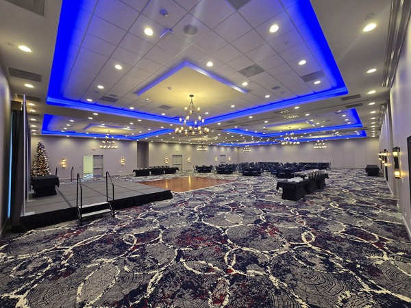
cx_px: 206
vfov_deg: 89.9
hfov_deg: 106.2
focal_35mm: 13
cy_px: 154
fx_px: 154
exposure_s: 1/60
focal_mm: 2.2
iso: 125
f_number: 2.2
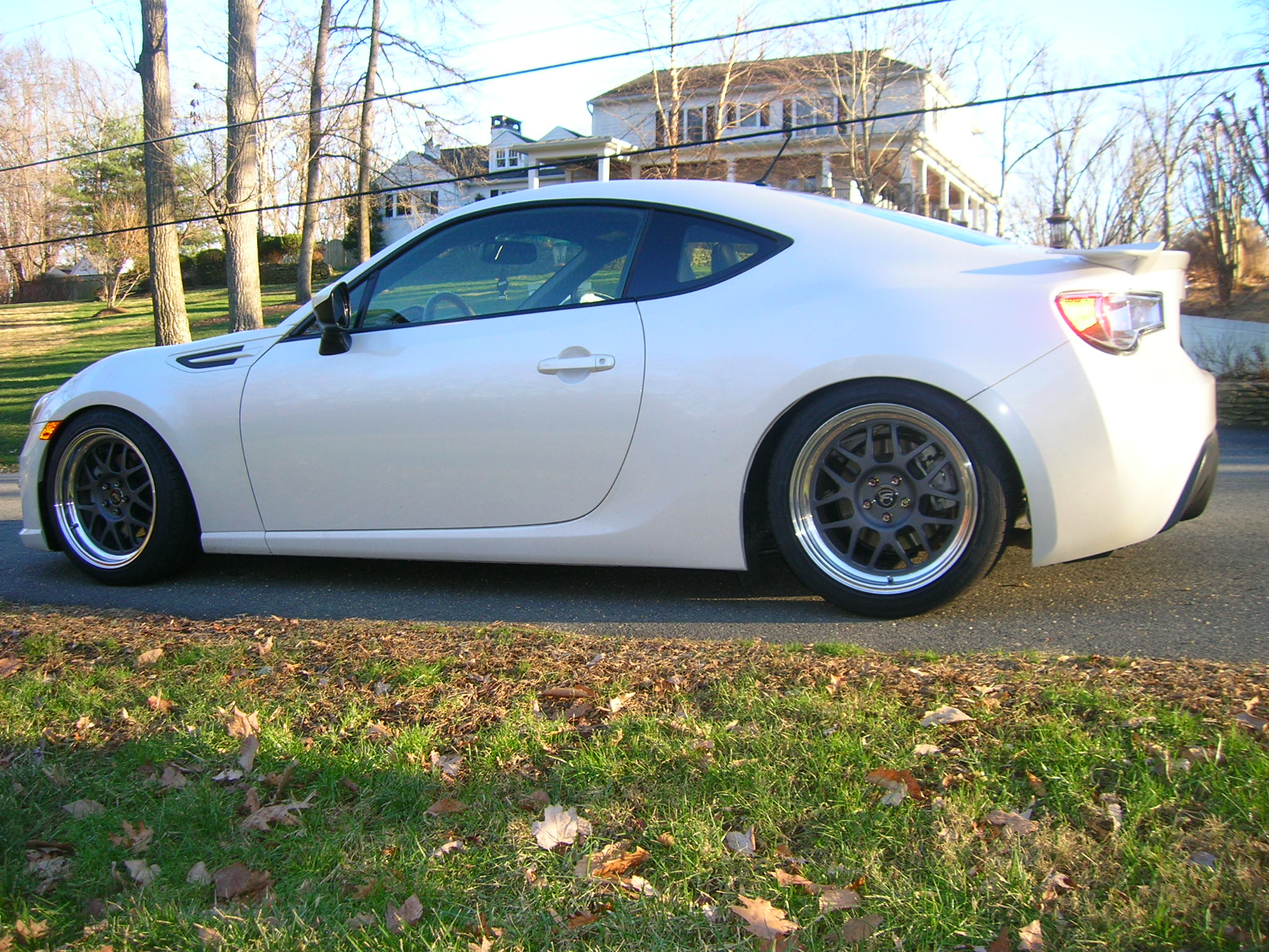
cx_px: 634
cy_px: 476
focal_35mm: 34
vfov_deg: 41.8
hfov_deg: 54.0
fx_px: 1246
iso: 50
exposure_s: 1/116
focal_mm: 5.7
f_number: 2.9
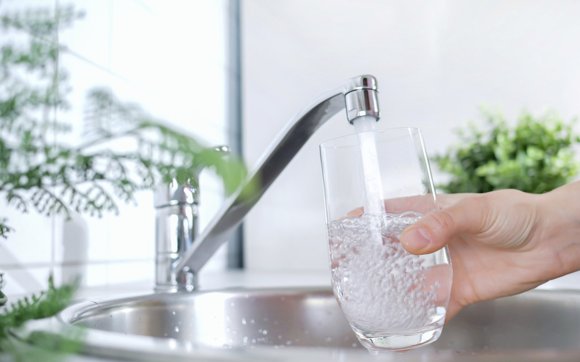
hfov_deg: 46.2
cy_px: 205
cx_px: 289
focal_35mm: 43
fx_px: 680
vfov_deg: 29.8
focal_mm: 20
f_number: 2.2
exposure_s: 1/125
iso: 100
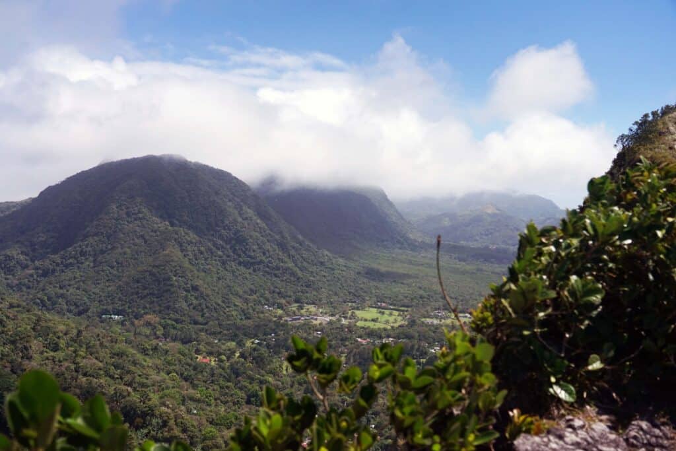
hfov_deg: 51.9
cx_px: 338
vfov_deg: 36.0
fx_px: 695
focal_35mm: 37
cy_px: 226
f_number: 4
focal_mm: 37
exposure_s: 1/8000
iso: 640
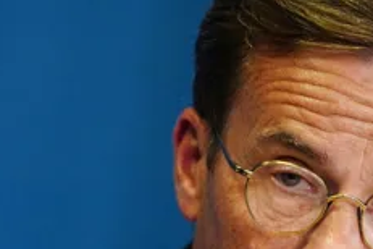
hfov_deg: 3.9
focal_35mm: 531
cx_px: 409
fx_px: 5501
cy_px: 209
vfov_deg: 2.6
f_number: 2.8
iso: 1600
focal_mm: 195
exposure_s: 1/400
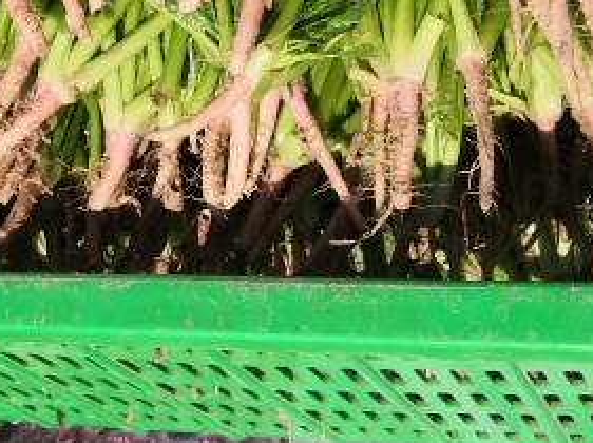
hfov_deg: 25.1
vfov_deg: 18.4
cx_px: 144
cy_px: -44
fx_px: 1317
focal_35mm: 77
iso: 50
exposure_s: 1/1938
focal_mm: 3.95
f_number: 1.8
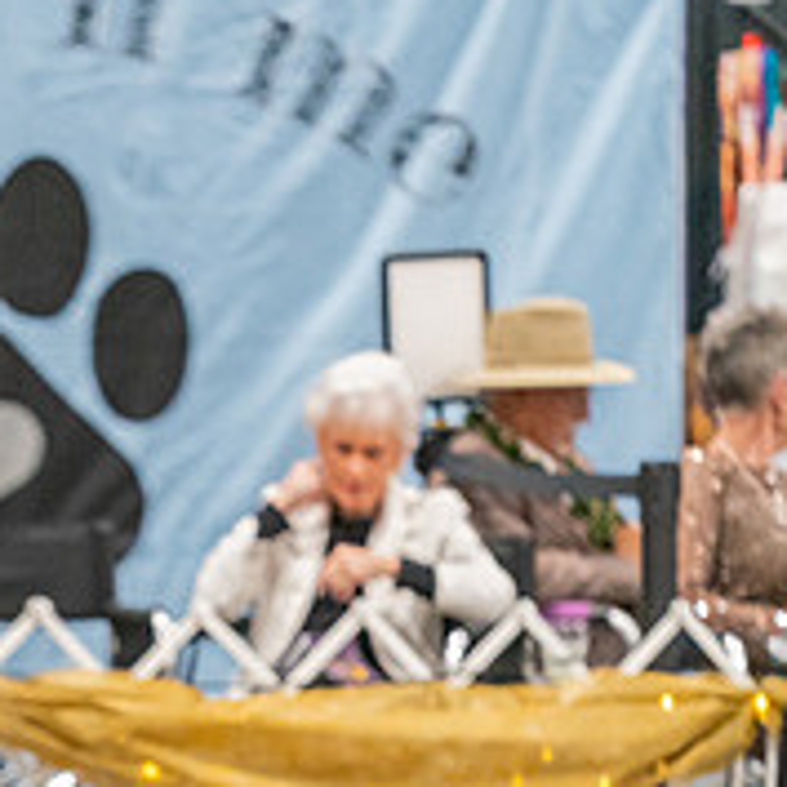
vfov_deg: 3.1
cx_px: -187
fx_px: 14353
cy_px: 838
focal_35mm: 558
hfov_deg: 3.1
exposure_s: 1/250
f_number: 2.8
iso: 6400
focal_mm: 200
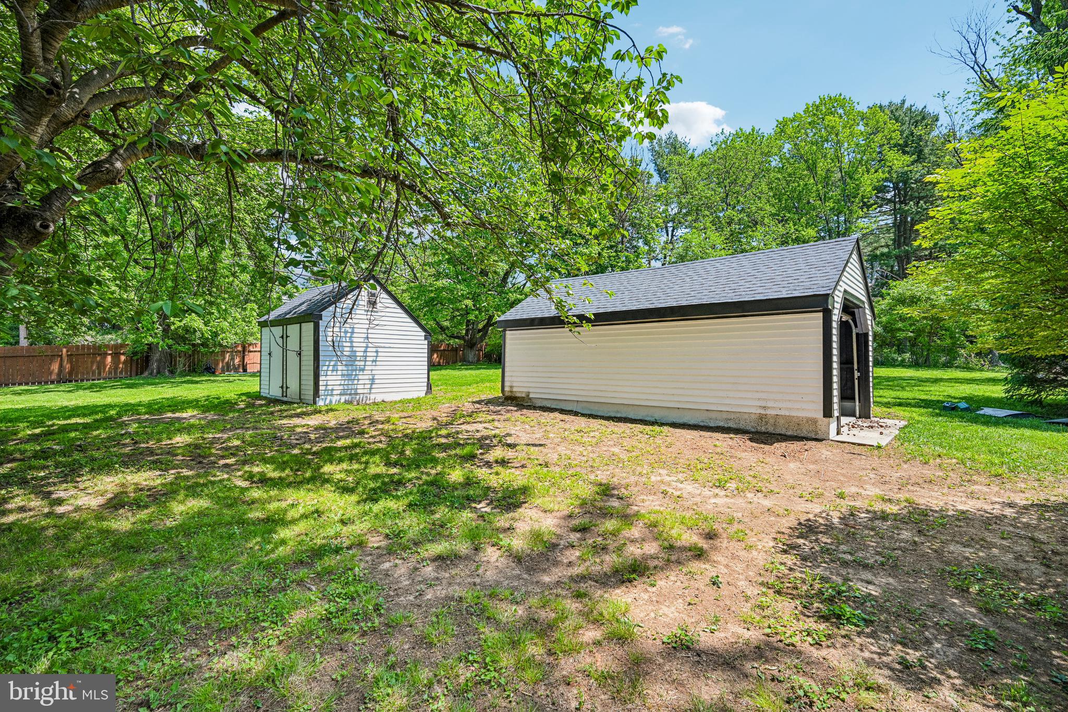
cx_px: 534
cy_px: 356
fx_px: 475
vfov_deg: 73.7
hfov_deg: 96.7
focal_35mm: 16
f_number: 8
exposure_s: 1/500
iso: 800
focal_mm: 16
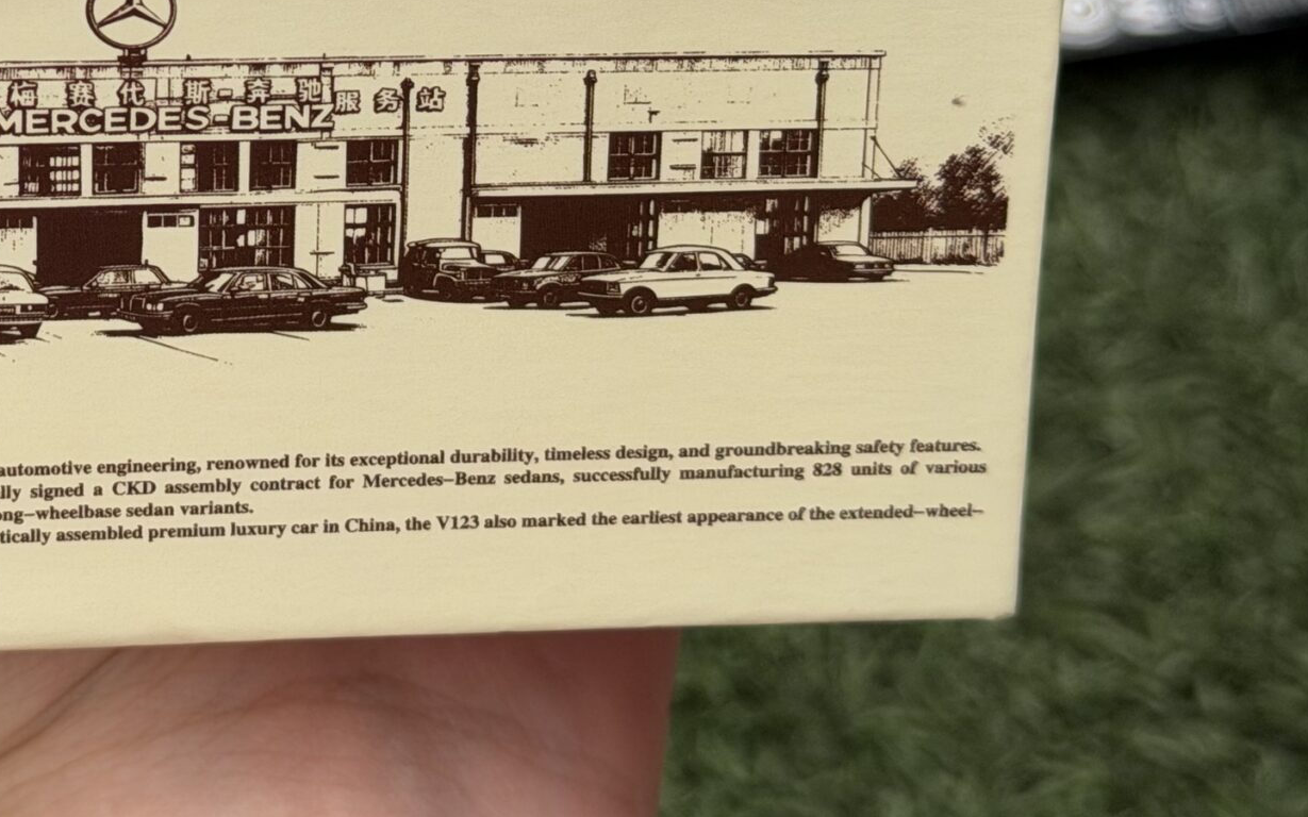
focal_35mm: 106
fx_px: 3778
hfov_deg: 19.2
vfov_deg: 12.1
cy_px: -100
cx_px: 87
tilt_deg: -46.6
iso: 100
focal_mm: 6.76
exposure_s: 1/84
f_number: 1.78
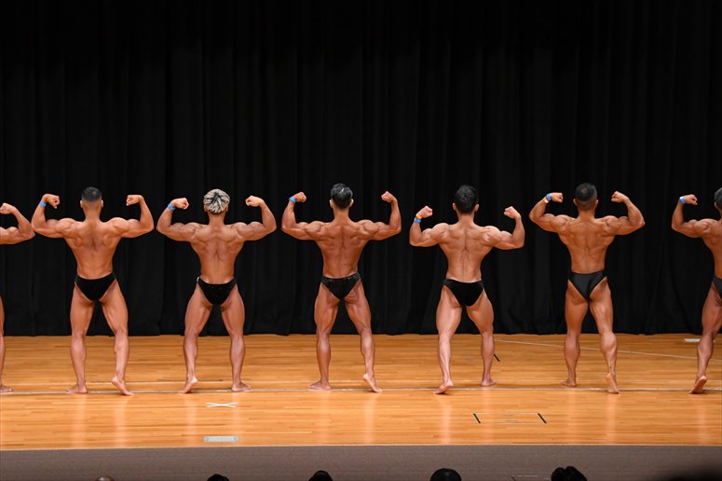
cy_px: 240
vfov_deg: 9.9
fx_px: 2766
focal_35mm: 138
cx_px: 361
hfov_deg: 14.9
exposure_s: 1/400
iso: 3200
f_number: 5.6
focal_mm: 92
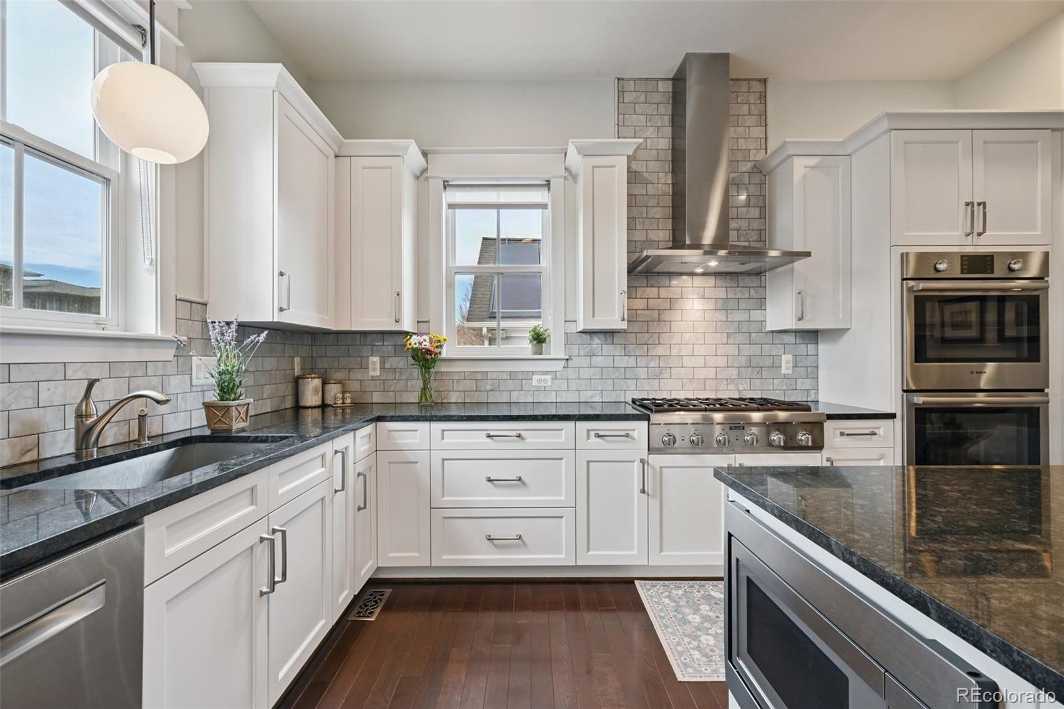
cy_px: 354
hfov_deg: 98.6
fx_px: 458
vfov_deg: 75.5
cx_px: 532
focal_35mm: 16
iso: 400
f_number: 10
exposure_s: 1/40
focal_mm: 15.5
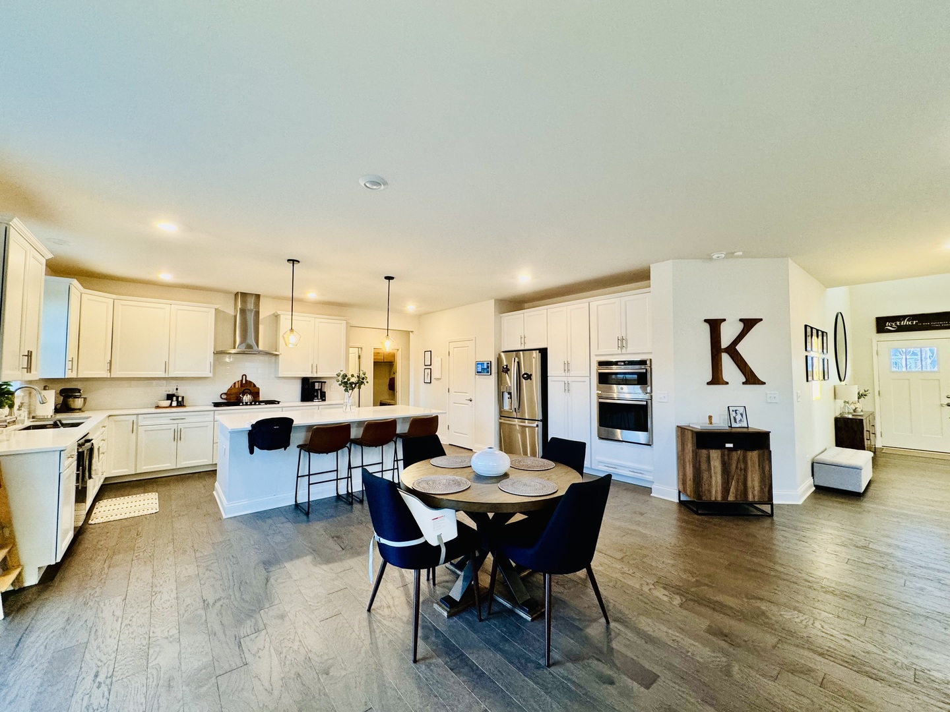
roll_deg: -0.3
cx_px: 475
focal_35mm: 14
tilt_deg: +2.8
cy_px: 356
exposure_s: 1/60
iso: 200
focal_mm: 2.22
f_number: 2.2
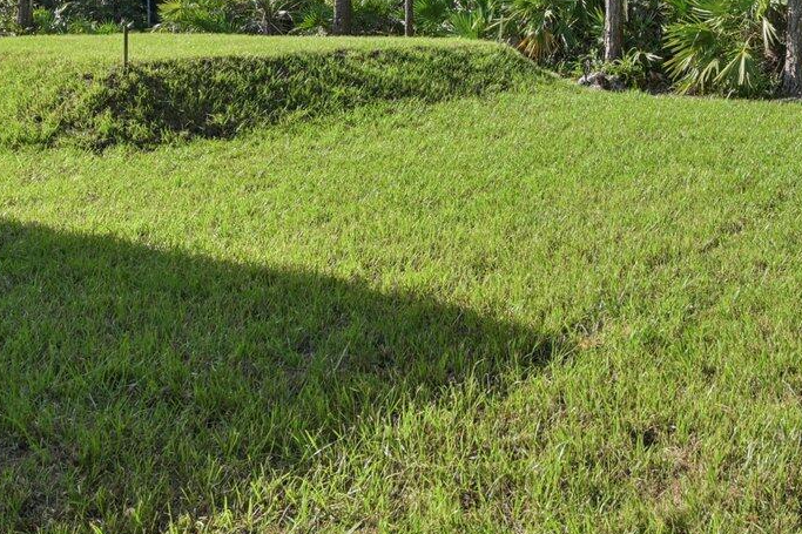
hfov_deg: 44.7
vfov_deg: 30.0
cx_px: 608
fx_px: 935
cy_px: 17
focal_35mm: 42
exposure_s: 1/125
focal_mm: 14
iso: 100
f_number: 8
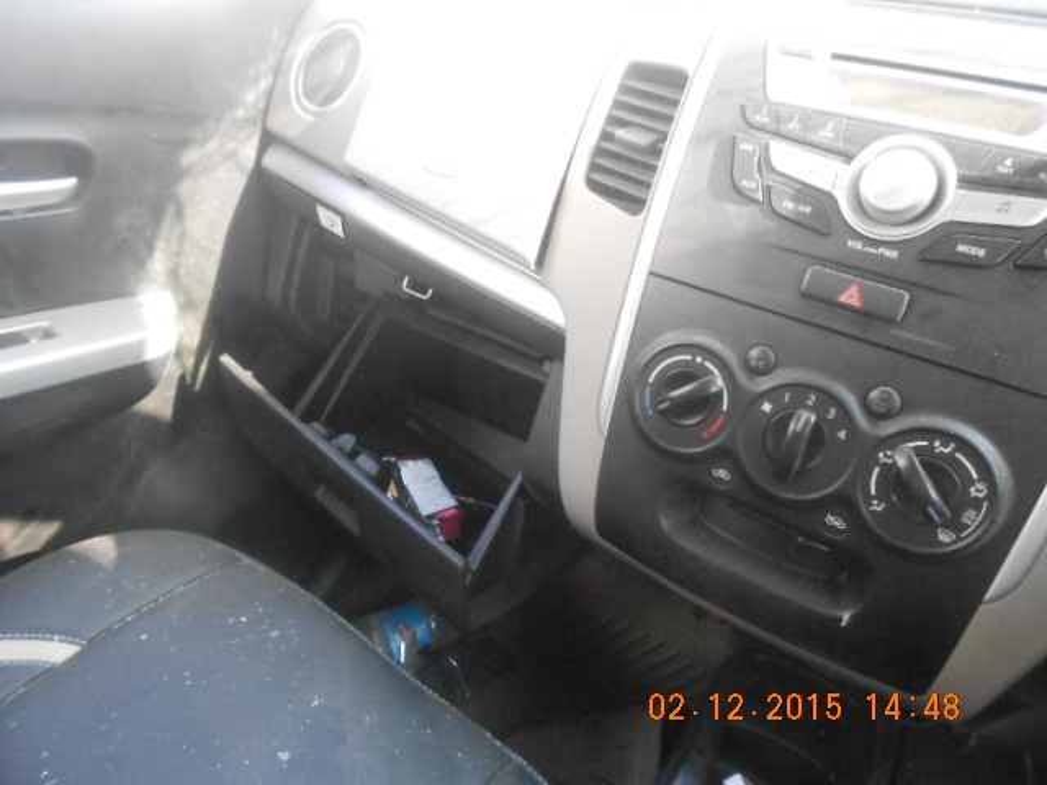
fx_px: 786
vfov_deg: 53.1
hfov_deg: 67.3
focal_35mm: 26
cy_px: 392
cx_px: 524
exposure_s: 1/125
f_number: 3.2
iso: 640
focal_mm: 4.6
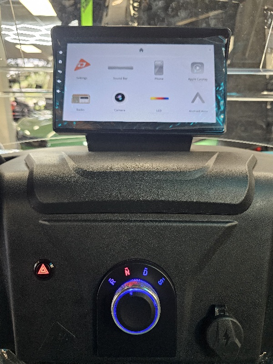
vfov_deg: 73.9
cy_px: 182
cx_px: 136
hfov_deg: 58.9
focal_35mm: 23
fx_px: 242
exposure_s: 1/120
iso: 640
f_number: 1.7
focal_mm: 6.3
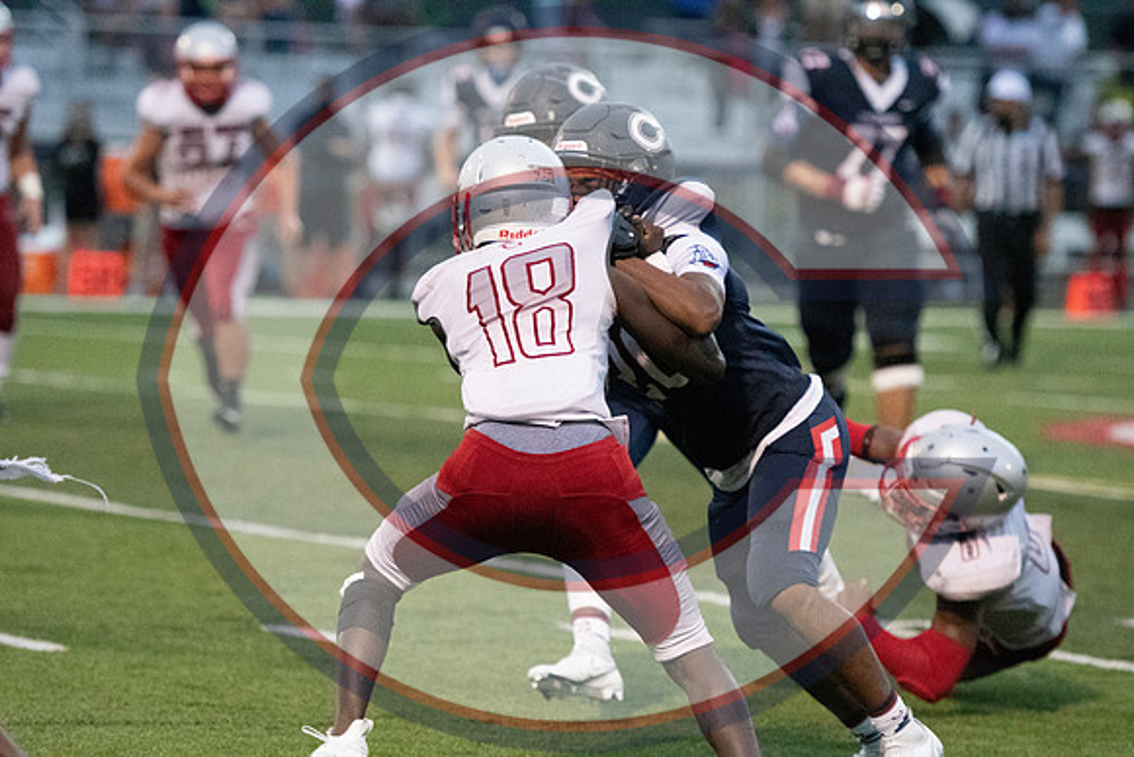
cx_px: 567
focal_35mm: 225
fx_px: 7089
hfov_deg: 9.1
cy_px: 378
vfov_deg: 6.1
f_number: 2.8
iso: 14400
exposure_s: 1/2500
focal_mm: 150
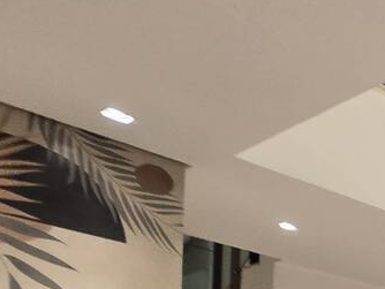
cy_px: 480
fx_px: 623
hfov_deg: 20.2
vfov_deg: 20.6
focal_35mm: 56
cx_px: 741
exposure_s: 1/60
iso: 160
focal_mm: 2.2
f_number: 2.2
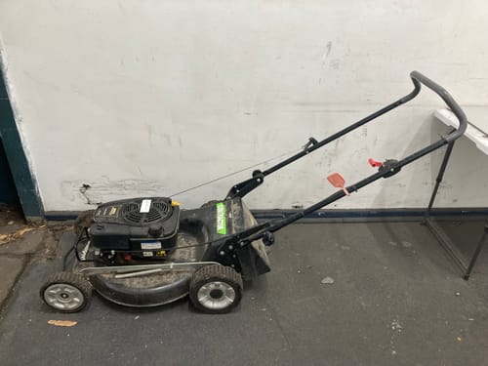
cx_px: 244
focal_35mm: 28
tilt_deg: -31.6
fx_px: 395
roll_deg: -2.3
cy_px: 183
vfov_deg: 49.7
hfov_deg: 63.4
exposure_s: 1/50
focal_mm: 3.99
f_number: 1.8
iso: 80
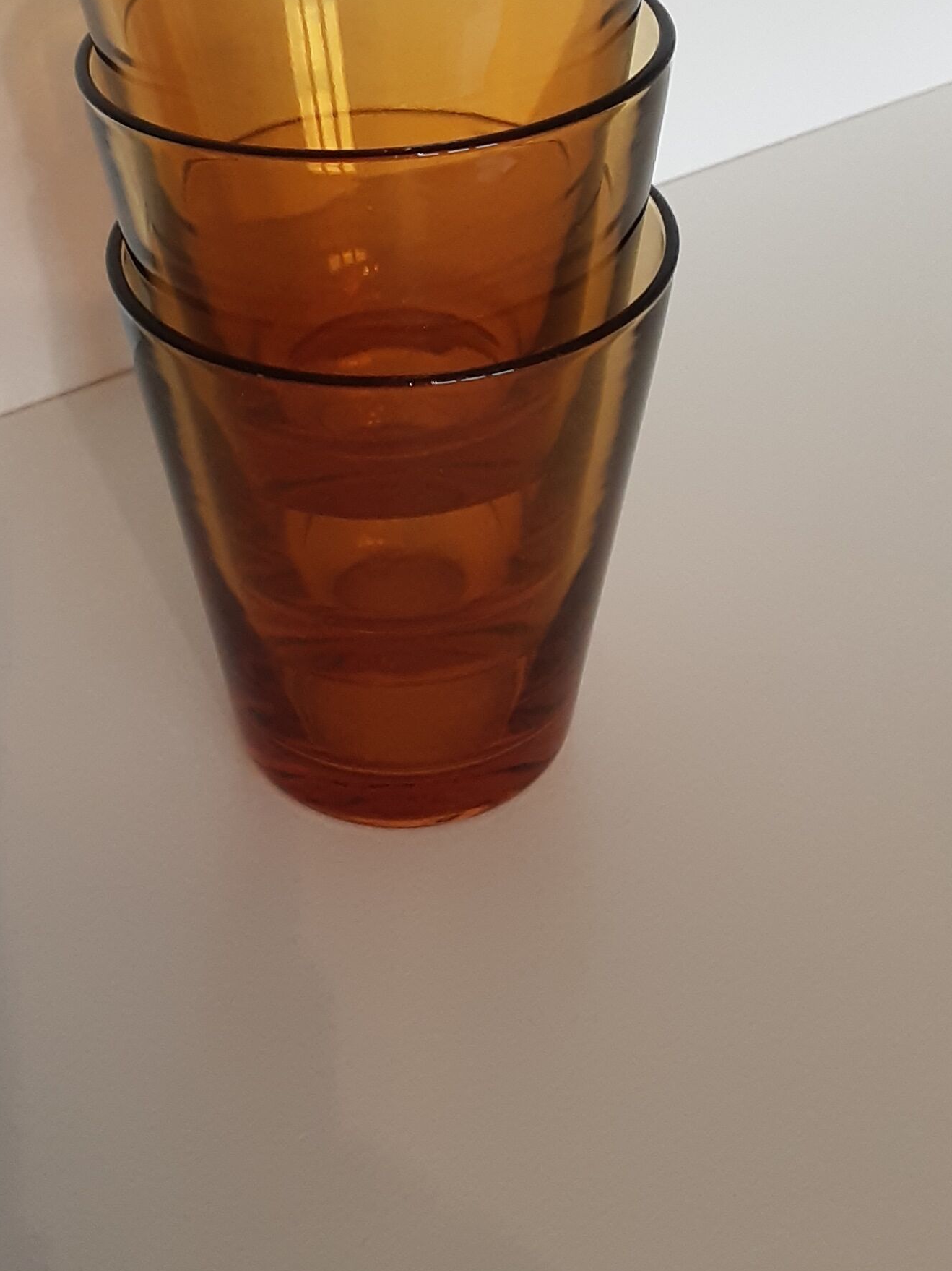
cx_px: 386
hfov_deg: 28.0
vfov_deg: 35.9
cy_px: 309
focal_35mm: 52
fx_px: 1907
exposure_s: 1/50
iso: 160
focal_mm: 2.9
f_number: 1.9
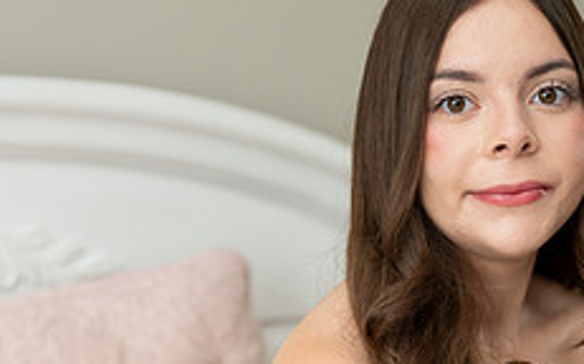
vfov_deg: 10.2
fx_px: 2036
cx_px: 440
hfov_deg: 16.2
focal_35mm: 128
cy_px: 340
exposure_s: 1/160
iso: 400
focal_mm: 50
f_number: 2
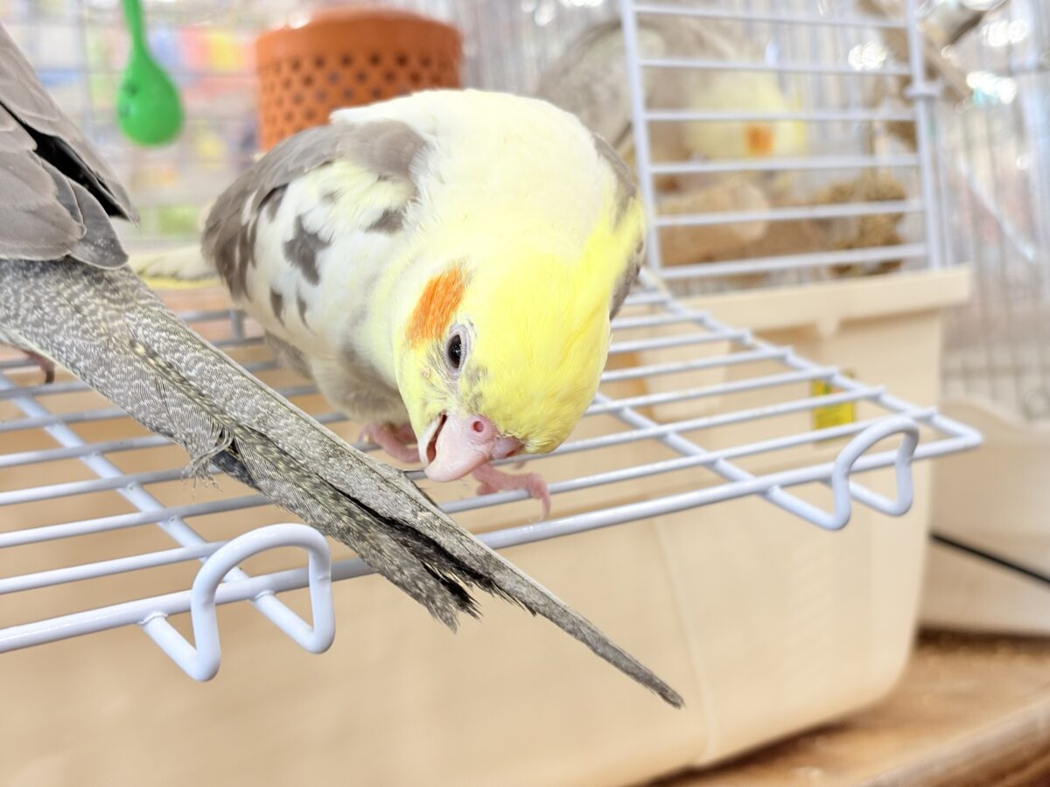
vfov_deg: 28.0
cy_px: 394
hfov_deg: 36.8
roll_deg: +7.1
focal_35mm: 52
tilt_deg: -1.9
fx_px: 1577
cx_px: 525
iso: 40
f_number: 1.6
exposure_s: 1/50
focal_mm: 5.96
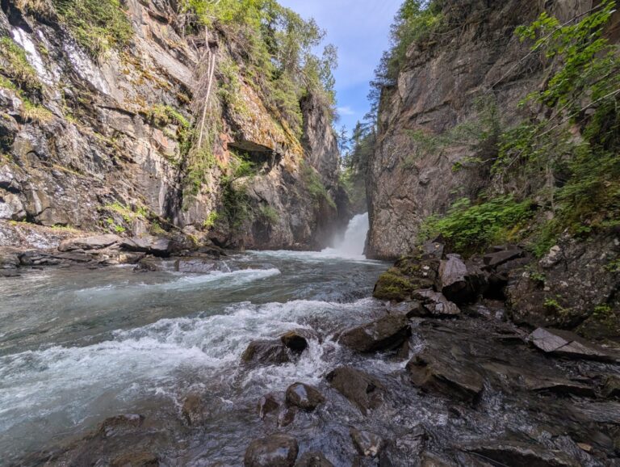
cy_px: 234
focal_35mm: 12
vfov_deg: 94.6
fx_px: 215
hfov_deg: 110.5
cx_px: 310
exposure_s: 1/1300
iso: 51
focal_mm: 2.02
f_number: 1.7
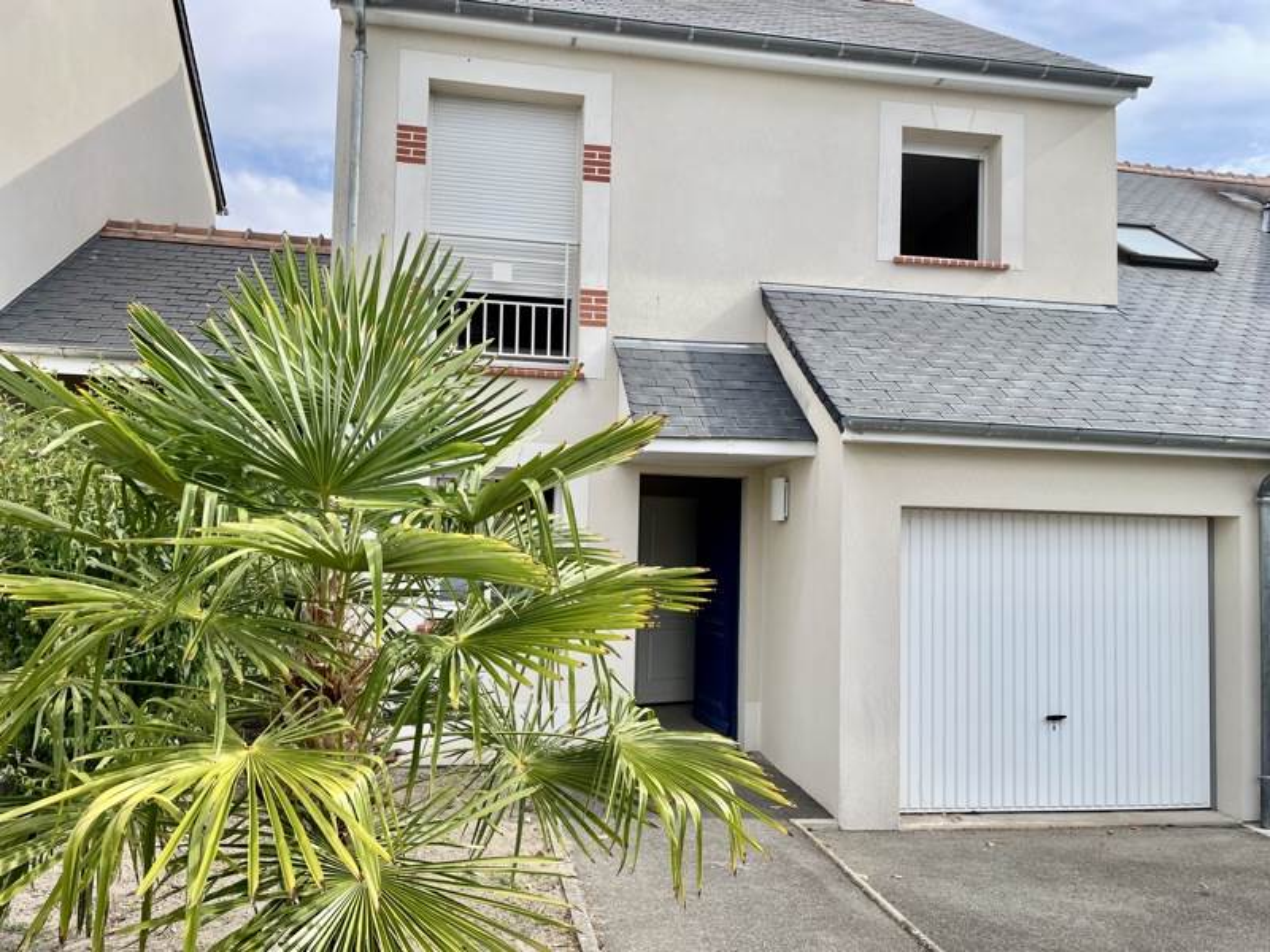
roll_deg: -0.9
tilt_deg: +2.6
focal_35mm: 26
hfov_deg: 67.3
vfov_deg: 53.1
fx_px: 954
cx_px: 635
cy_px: 476
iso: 32
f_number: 1.6
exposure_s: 1/1825
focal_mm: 4.2
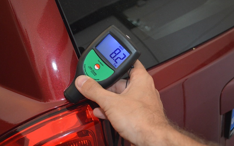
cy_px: 70
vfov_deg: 26.3
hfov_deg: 41.0
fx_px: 313
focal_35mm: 49
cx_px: 117
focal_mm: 32
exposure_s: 1/60
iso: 2000
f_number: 4.8
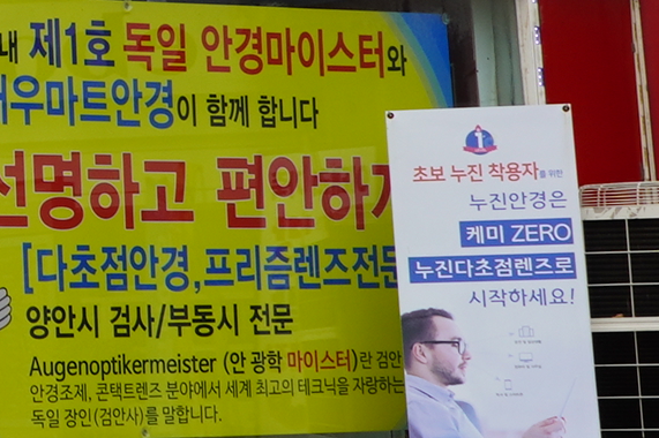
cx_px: -703
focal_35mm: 158
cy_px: -21
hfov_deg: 11.6
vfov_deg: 8.6
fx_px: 2890
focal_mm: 20
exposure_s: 1/125
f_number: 9
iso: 100
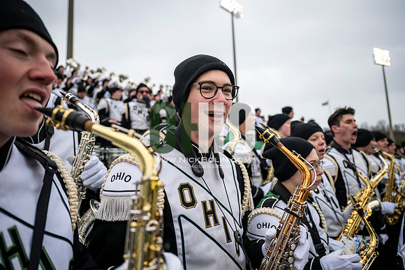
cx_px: 202
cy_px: 135
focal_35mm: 24
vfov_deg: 53.2
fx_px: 270
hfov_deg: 73.7
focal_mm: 24
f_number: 2.8
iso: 160
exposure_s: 1/500
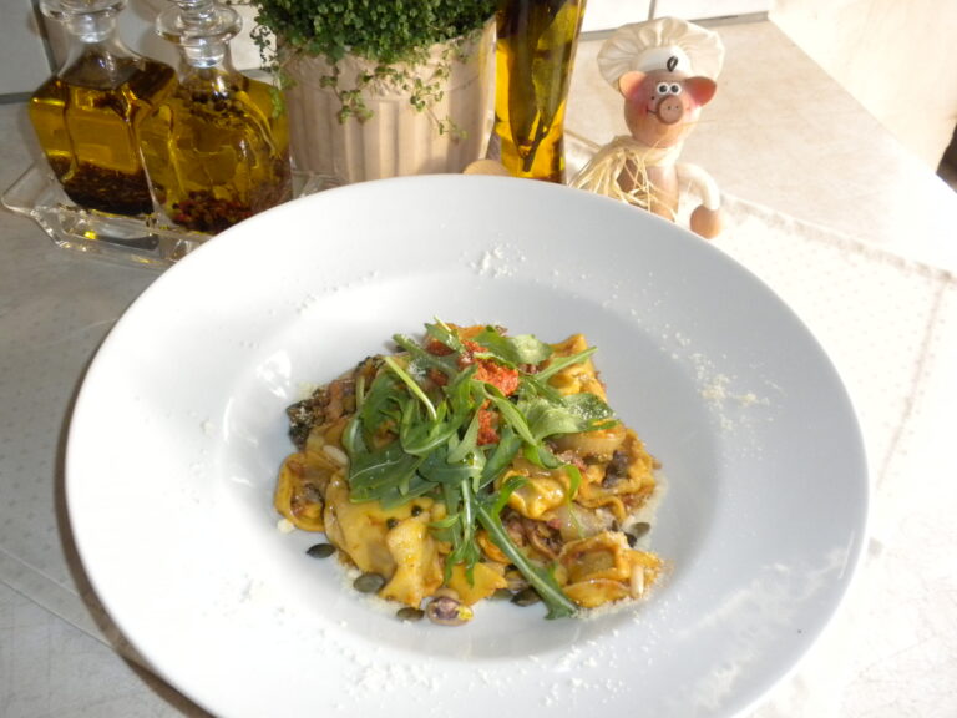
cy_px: 359
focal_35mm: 37
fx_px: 1023
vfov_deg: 38.7
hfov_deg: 50.1
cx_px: 478
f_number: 3.5
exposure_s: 1/30.2
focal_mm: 6.6
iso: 400
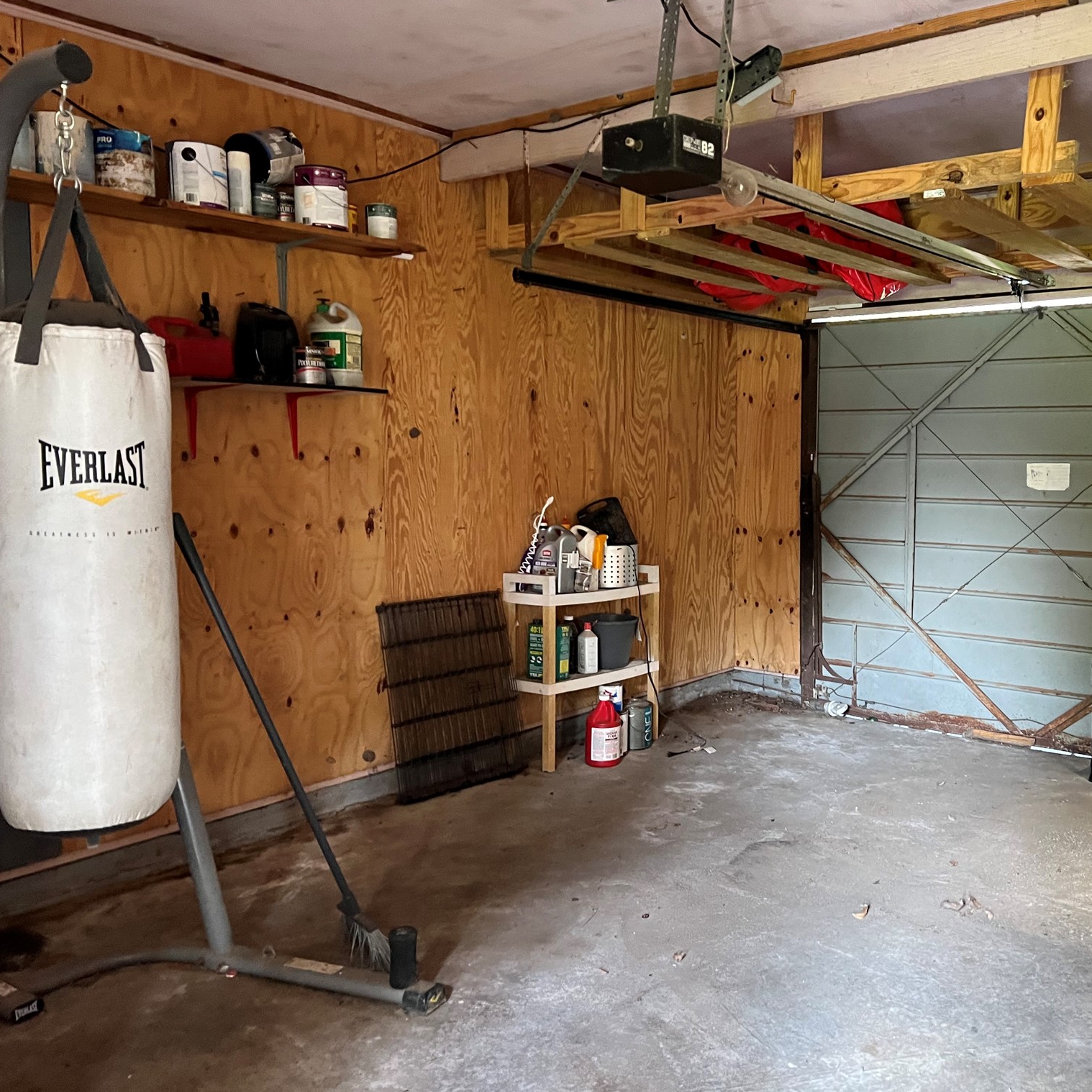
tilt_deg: -4.8
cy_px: 547
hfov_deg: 51.8
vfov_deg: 52.5
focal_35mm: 31
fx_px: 1106
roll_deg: +0.6
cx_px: 704
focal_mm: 5.7
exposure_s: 1/60
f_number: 1.5
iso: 400
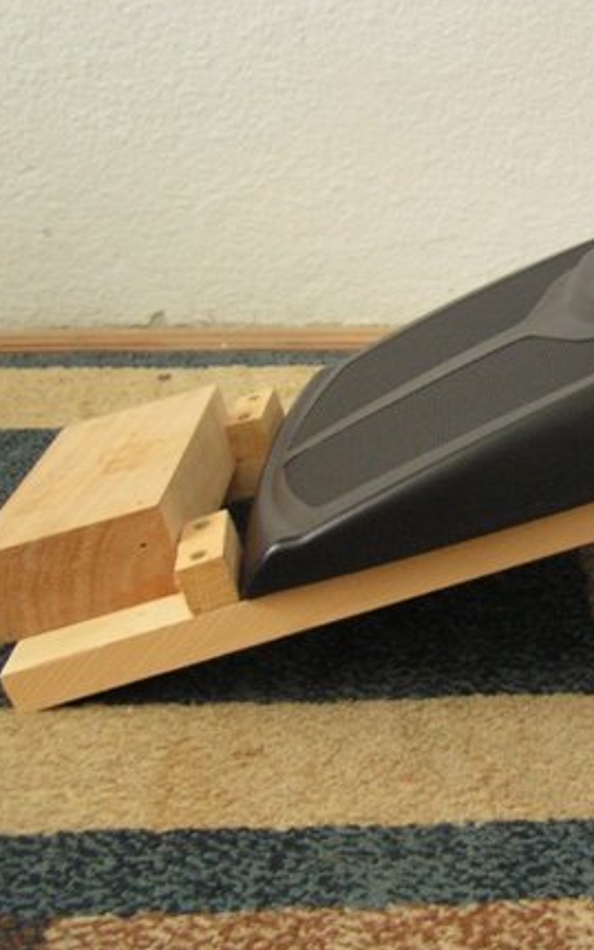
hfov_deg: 21.0
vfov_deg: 34.0
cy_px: 433
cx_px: 590
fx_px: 1553
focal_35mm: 60
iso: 200
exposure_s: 1/10
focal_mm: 6.3
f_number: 2.8
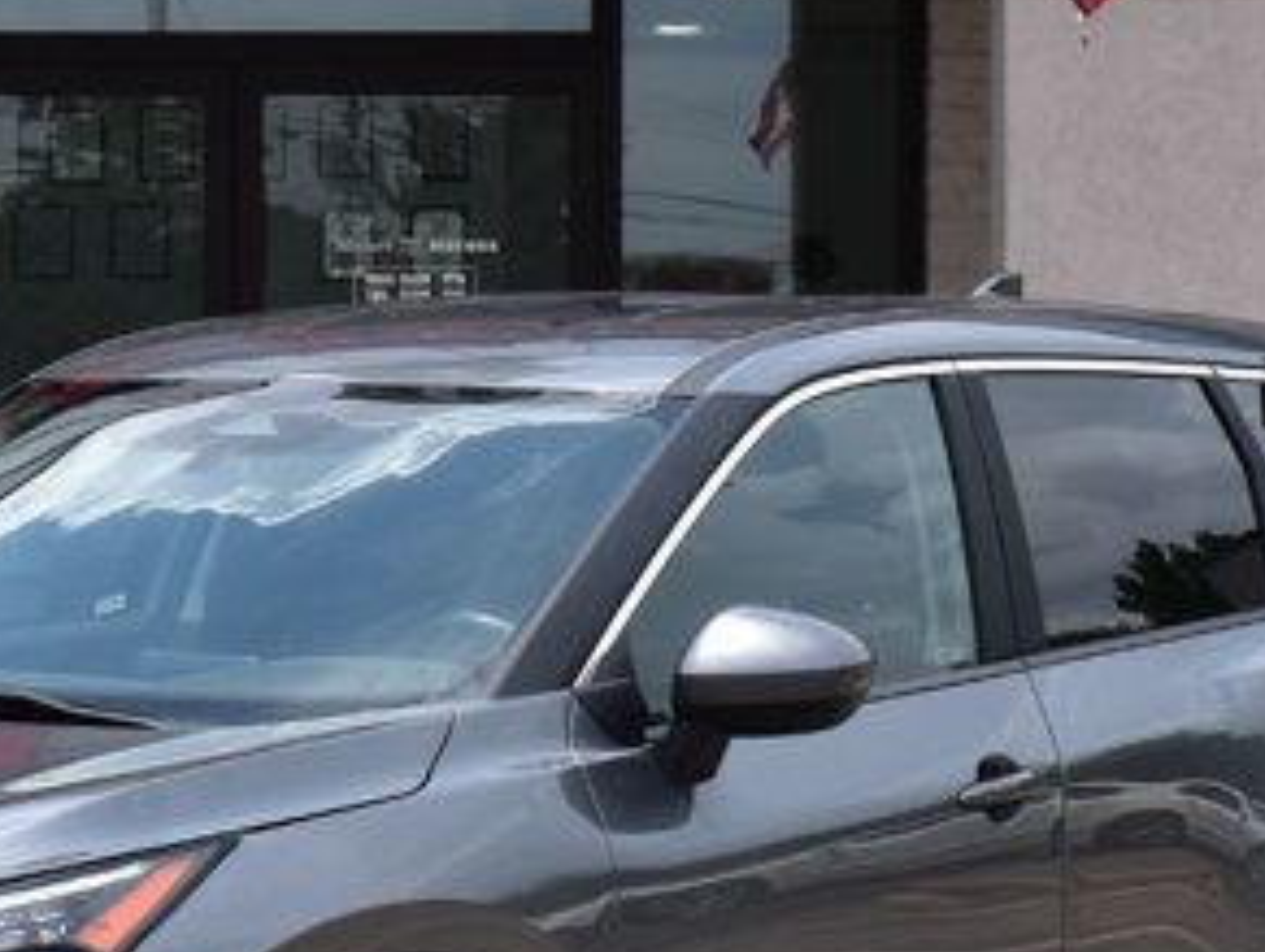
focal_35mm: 152
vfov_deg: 9.8
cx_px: 174
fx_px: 5562
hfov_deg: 12.9
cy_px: 617
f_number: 11
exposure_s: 1/500
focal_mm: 30
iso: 360
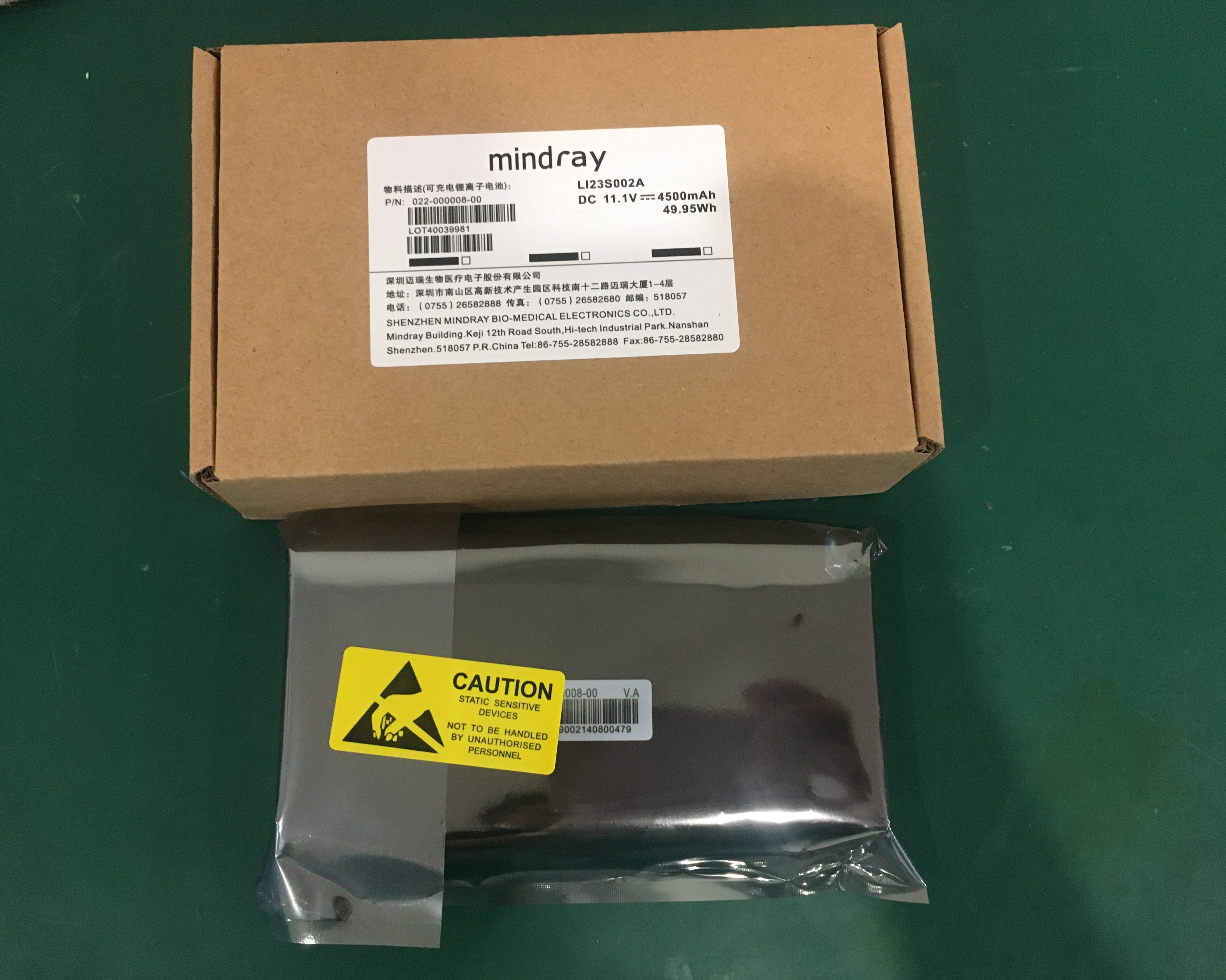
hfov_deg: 57.1
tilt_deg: -77.4
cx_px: 573
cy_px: 483
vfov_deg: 47.1
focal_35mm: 31
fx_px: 1125
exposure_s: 1/25
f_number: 2.2
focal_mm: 4.15
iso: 200
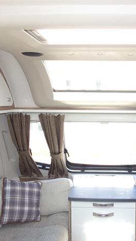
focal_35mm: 45
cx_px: 107
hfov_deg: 26.1
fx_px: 288
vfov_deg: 45.5
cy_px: 122
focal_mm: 10.4
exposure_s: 1/100
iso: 125
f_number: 2.8
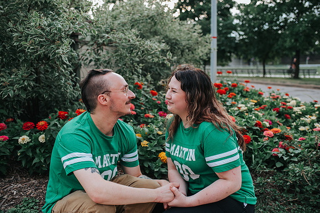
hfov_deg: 54.4
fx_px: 311
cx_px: 160
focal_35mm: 35
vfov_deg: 37.9
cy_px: 106
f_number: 3.2
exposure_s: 1/800
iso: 900
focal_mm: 35
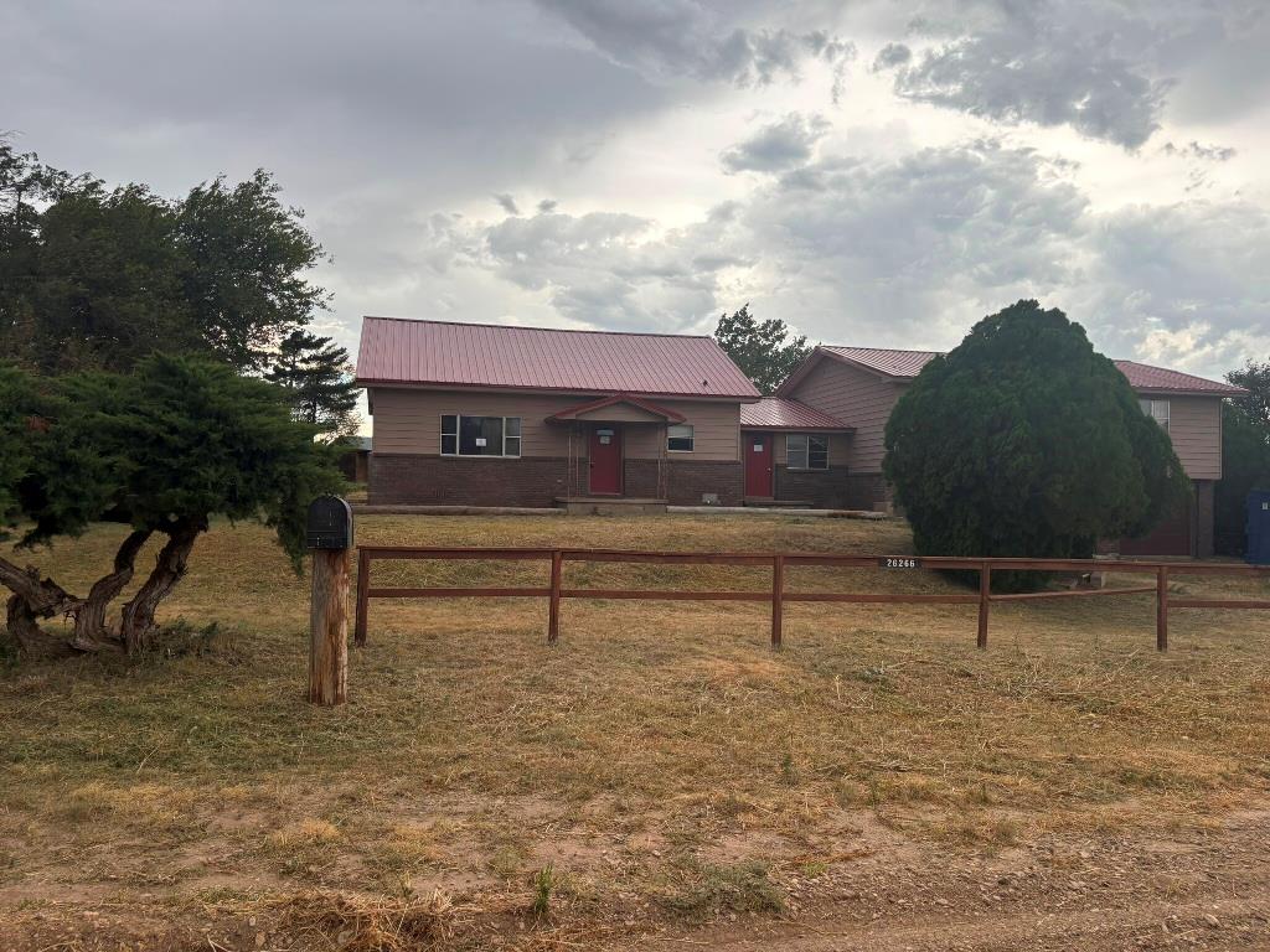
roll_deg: -1.4
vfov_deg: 53.1
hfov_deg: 67.3
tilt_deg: +1.7
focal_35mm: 26
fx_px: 954
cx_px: 635
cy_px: 476
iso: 50
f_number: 1.6
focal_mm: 5.96
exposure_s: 1/1364
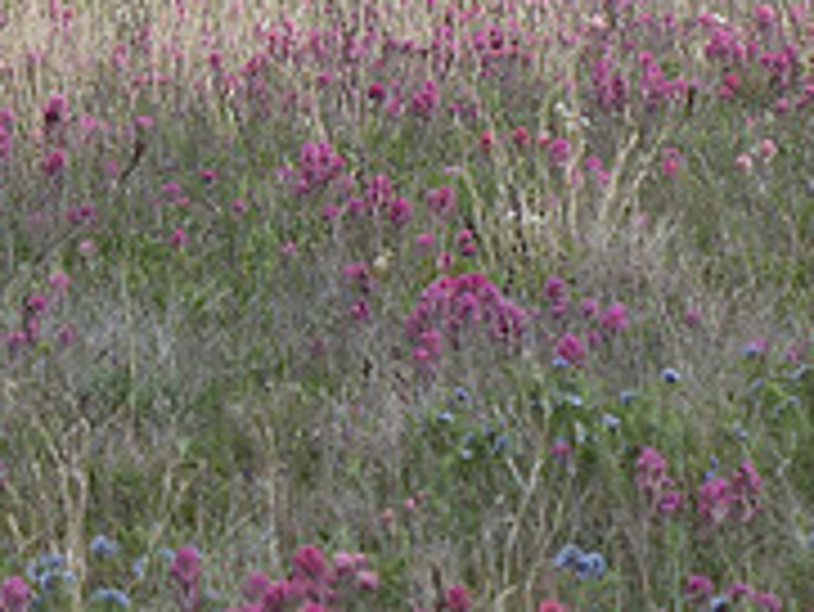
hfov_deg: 3.8
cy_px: -128
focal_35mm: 519
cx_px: -18
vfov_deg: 2.9
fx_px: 12212
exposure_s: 1/1000
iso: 100
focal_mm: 29.2
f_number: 4
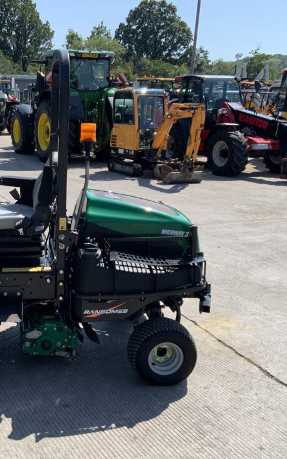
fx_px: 538
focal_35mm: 43
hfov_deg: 29.1
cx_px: 49
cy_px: 229
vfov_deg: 46.2
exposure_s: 1/1279
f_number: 1.8
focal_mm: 3
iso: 16
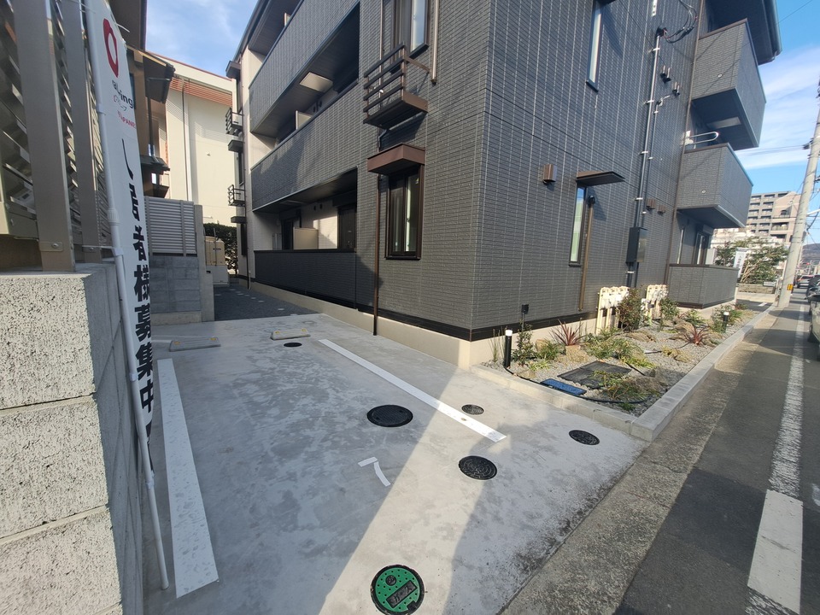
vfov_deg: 89.9
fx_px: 308
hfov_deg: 106.2
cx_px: 410
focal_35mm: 13
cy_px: 308
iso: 50
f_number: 2.2
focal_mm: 1.74
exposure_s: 1/353
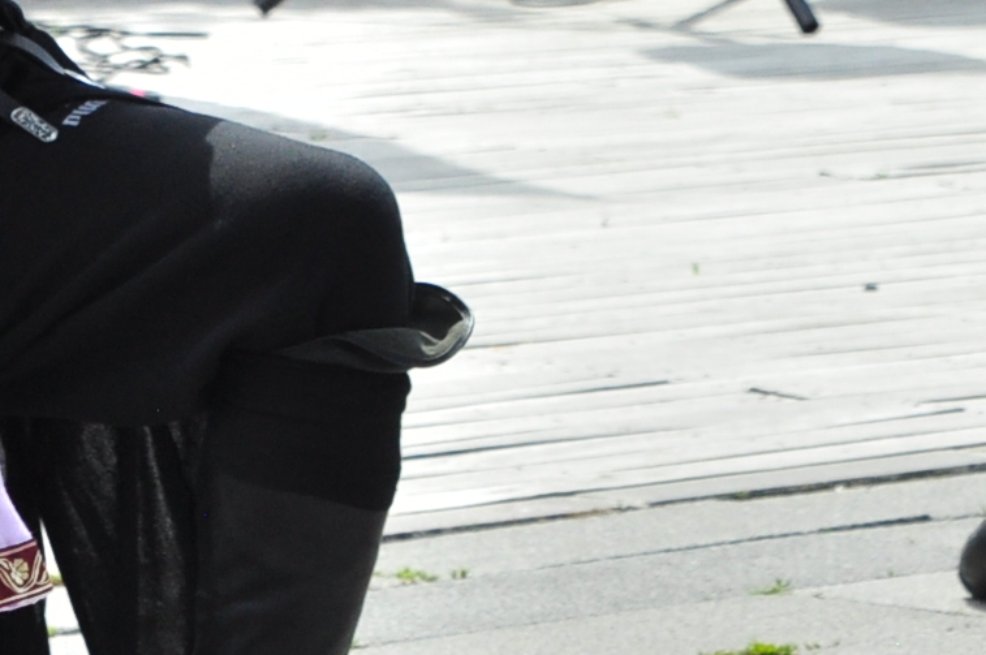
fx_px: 11330
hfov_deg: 5.0
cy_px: -659
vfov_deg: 3.3
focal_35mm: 414
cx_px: 1016
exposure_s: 1/1250
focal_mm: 65
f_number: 9
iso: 400
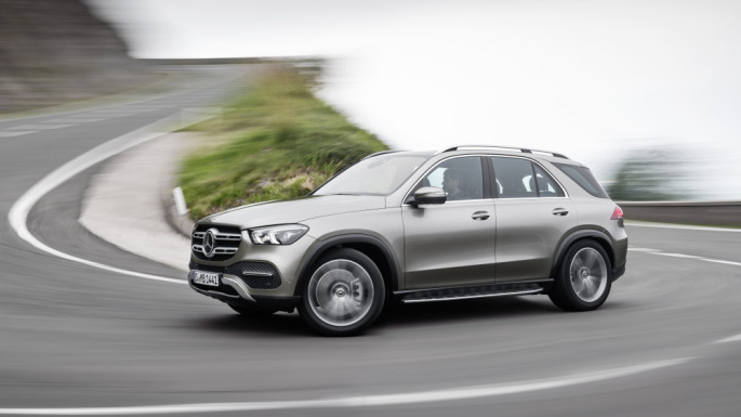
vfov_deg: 26.5
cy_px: 197
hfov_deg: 45.5
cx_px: 363
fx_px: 884
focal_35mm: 45
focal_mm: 42
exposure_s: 3
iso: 31
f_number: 13
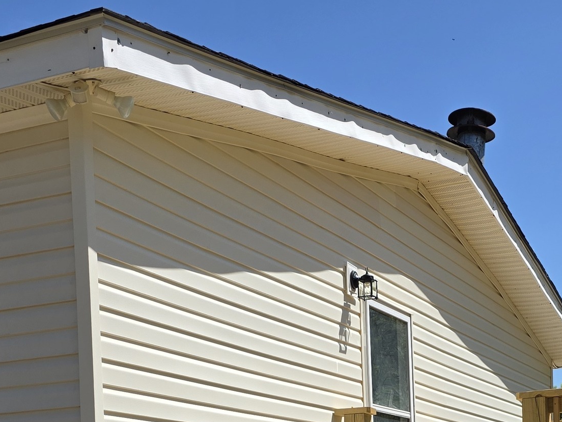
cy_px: 548
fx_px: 1039
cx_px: 376
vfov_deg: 20.9
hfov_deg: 30.0
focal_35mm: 64
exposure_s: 1/7061
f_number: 1.7
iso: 80
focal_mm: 6.3
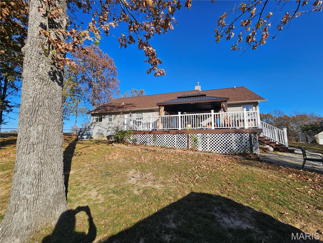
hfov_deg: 106.2
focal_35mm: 13
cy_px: 122
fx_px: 121
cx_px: 162
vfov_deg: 89.9
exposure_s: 1/2378
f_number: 2.2
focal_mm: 2.2
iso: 50
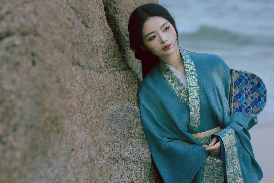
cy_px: 92
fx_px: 647
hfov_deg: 23.9
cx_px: 137
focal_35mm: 85
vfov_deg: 16.1
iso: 400
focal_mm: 85
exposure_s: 1/500
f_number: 3.2
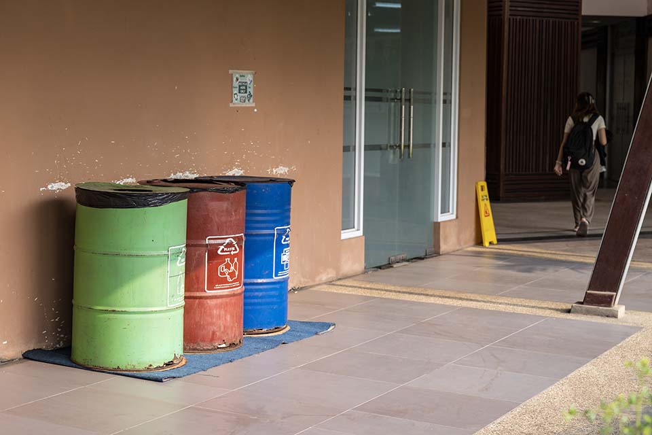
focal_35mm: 52
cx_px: 326
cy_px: 218
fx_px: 942
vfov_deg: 26.0
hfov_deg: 38.2
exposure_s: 1/400
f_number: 4
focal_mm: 52
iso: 220
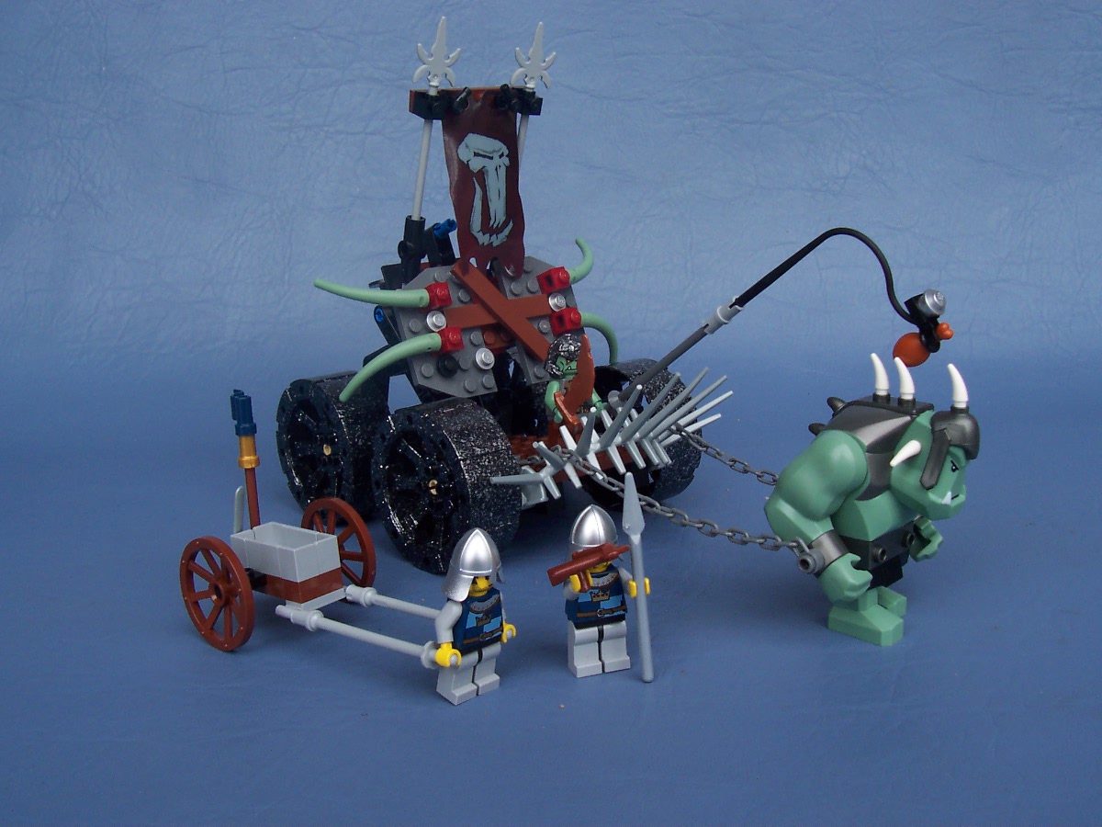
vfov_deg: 38.7
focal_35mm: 37
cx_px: 551
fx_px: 1178
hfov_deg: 50.1
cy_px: 414
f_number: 5.6
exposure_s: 1/250
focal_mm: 5.6
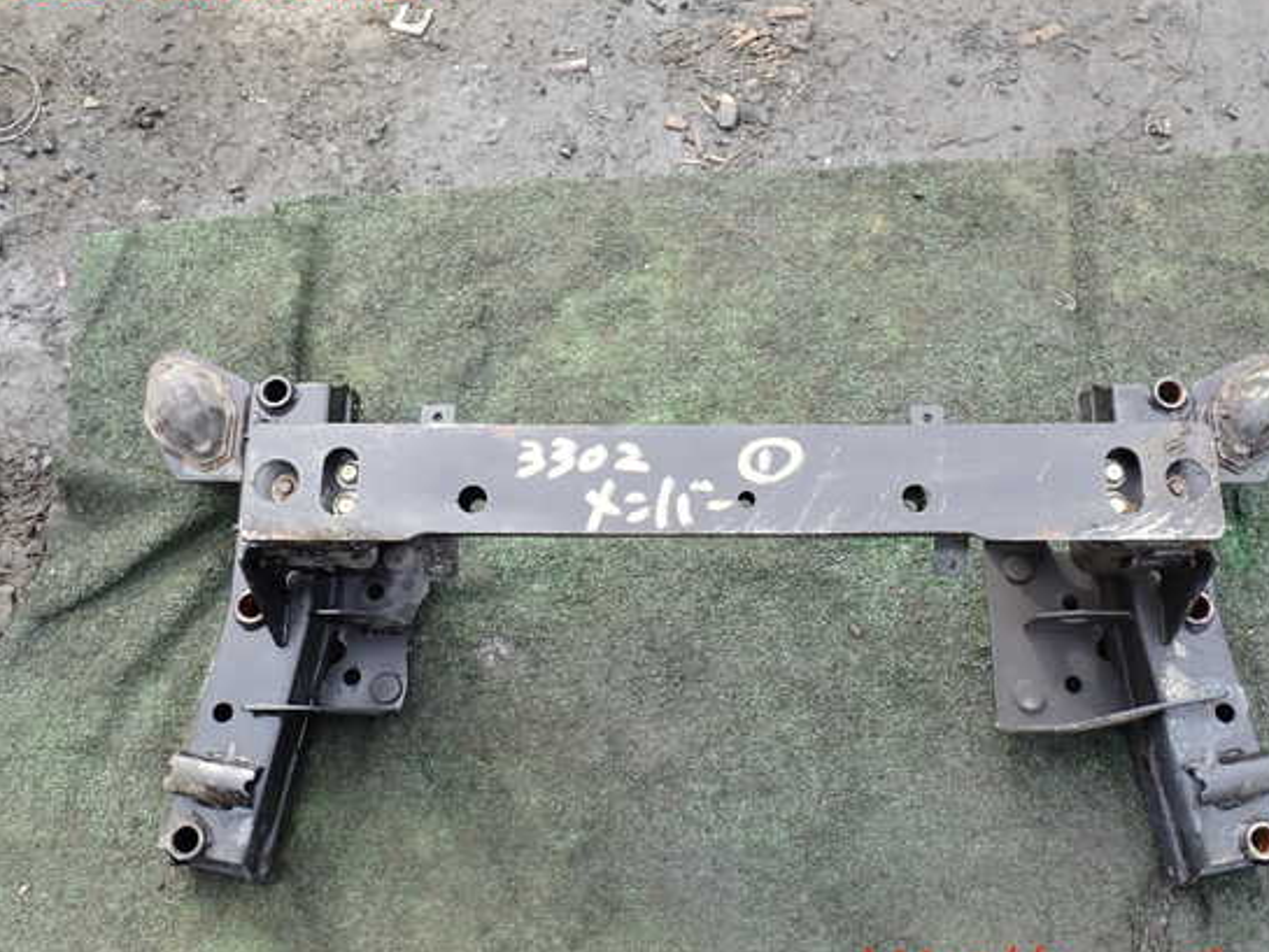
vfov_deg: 43.0
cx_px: 692
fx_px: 1210
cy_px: 477
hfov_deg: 55.3
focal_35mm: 33
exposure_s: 1/160
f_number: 3.2
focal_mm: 5.4
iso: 100
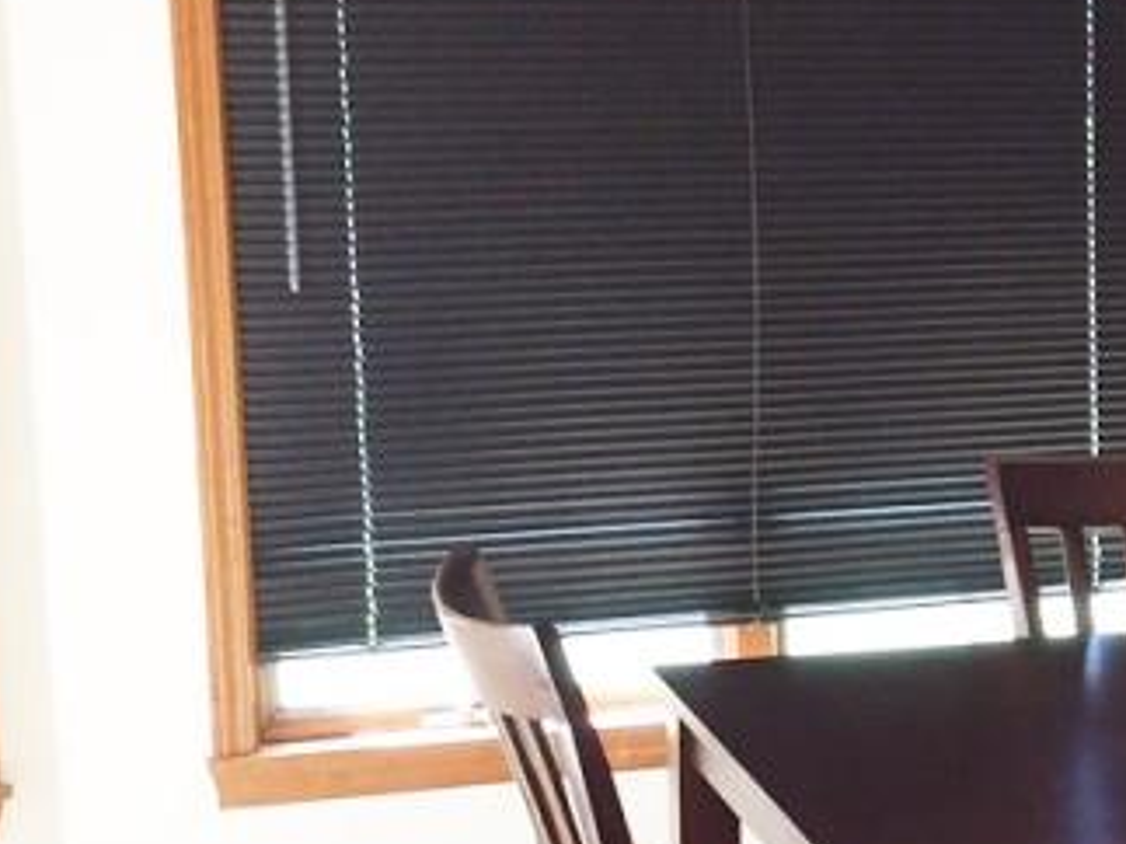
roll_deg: -0.3
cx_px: 1307
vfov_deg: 16.0
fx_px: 2991
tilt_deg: -9.3
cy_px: 506
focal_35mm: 92
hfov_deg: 20.1
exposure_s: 1/30
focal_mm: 4.15
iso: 80
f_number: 2.2
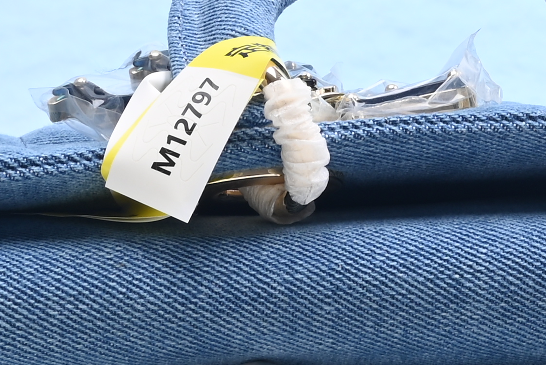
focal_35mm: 208
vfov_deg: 6.5
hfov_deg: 9.8
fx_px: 3156
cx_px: 621
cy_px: -164
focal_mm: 39
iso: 100
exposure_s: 1/2
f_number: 16
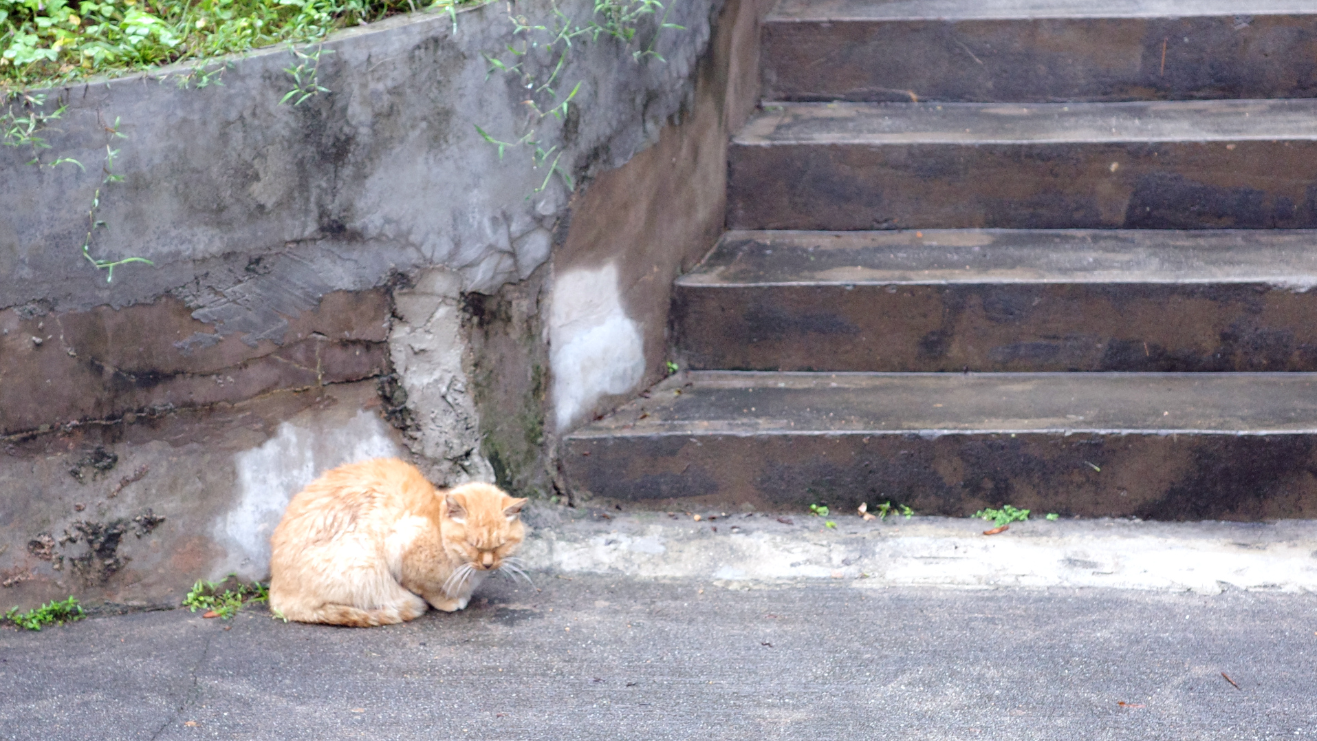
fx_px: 1467
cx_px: 658
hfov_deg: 48.4
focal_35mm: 42
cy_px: 307
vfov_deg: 28.3
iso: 1000
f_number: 2.8
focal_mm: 26
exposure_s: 1/40
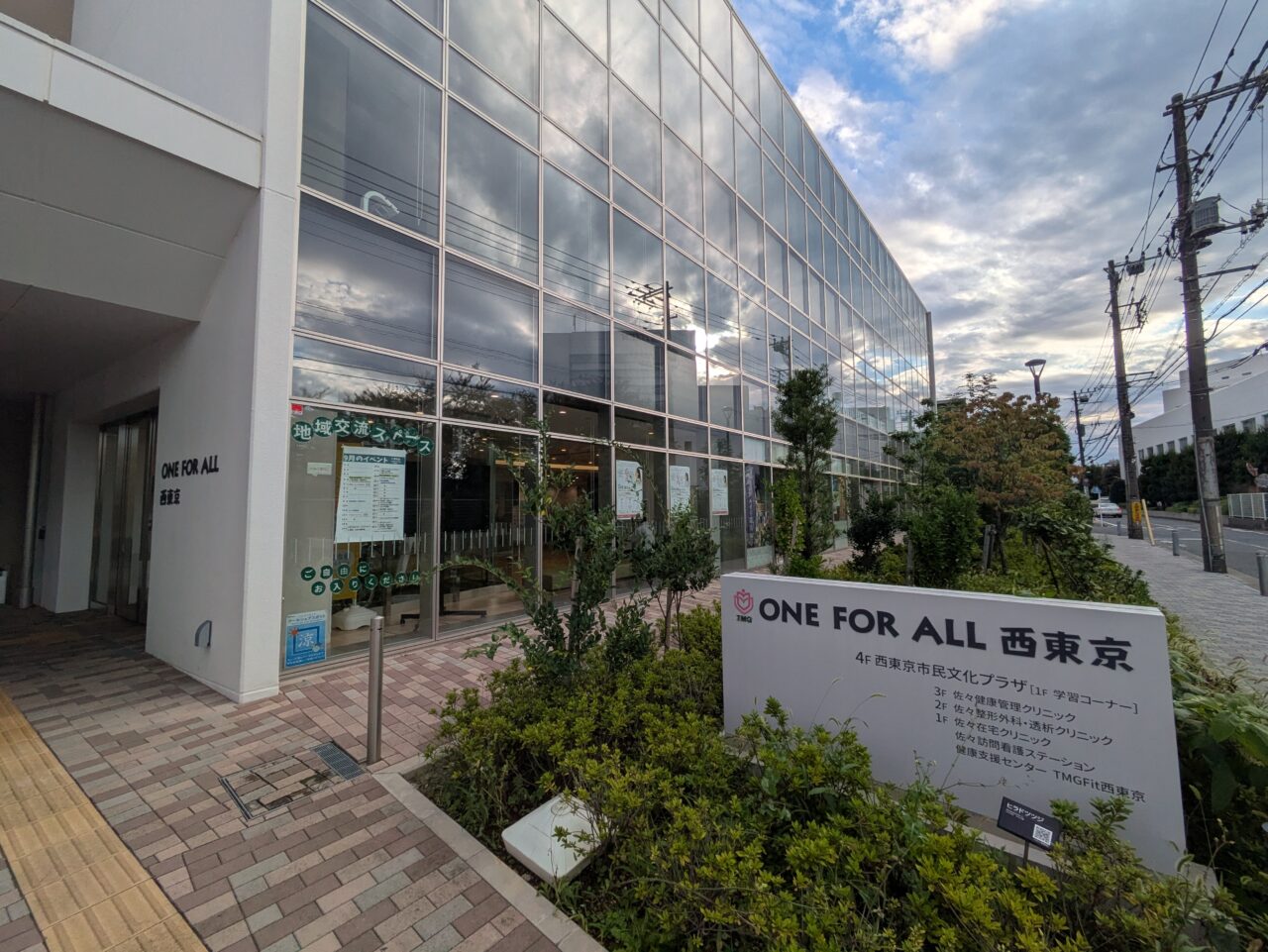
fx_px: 513
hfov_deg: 102.0
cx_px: 634
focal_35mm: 14
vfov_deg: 85.7
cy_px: 476
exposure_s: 1/1965
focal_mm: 1.83
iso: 49
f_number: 2.2
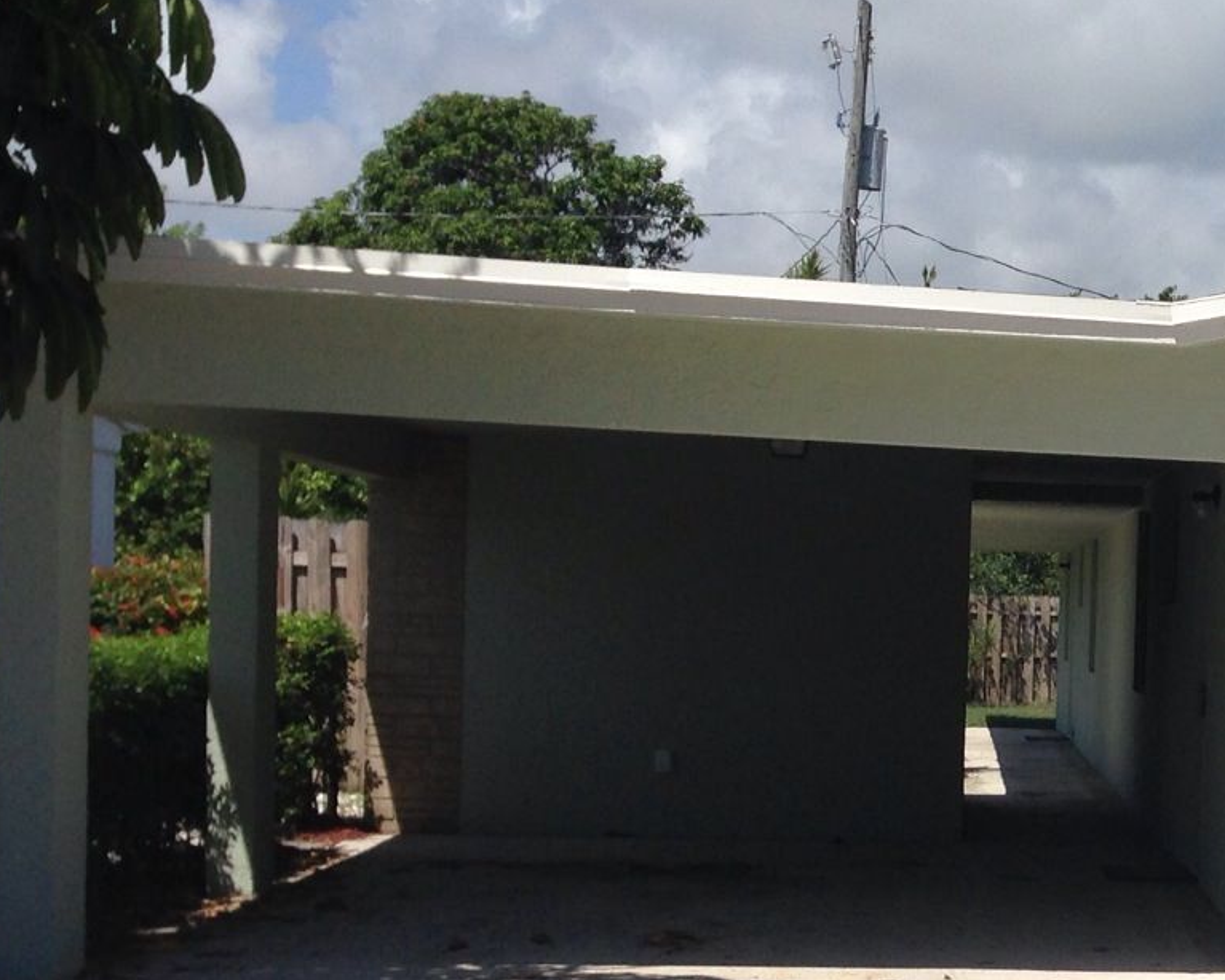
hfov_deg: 20.6
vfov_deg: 17.7
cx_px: 1517
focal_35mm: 86
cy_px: 782
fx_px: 3119
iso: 50
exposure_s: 1/2710
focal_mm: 4.13
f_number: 2.4
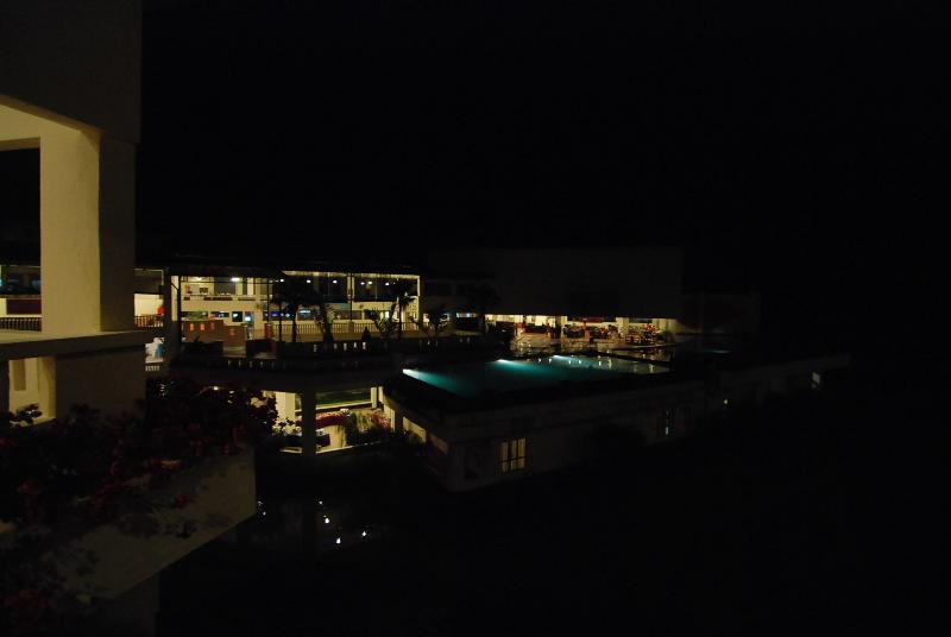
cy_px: 318
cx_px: 476
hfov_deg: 94.9
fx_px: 437
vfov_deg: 72.2
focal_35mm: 16
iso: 1600
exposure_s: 1/20
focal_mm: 11
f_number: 2.8
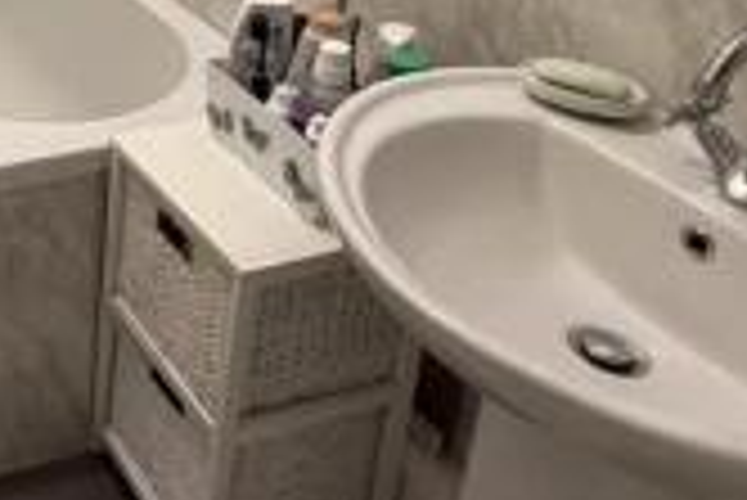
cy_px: -142
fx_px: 1059
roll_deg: +2.1
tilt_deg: -17.3
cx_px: -151
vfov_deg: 23.6
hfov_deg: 32.2
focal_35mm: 51
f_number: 2.2
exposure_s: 1/60
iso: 500
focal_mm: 2.22
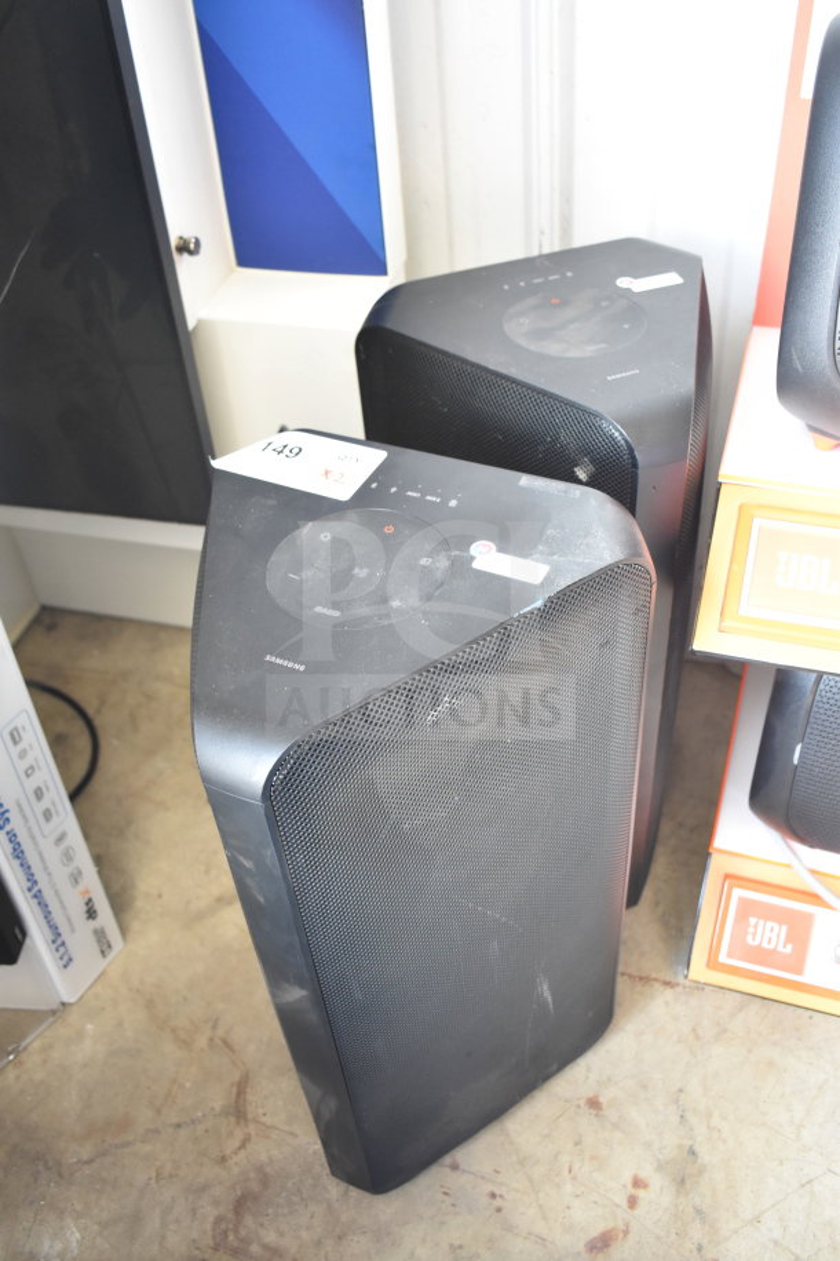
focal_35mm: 33
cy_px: 630
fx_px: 1155
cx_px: 420
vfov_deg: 57.2
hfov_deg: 40.0
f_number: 3.8
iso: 1250
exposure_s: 1/30
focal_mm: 22
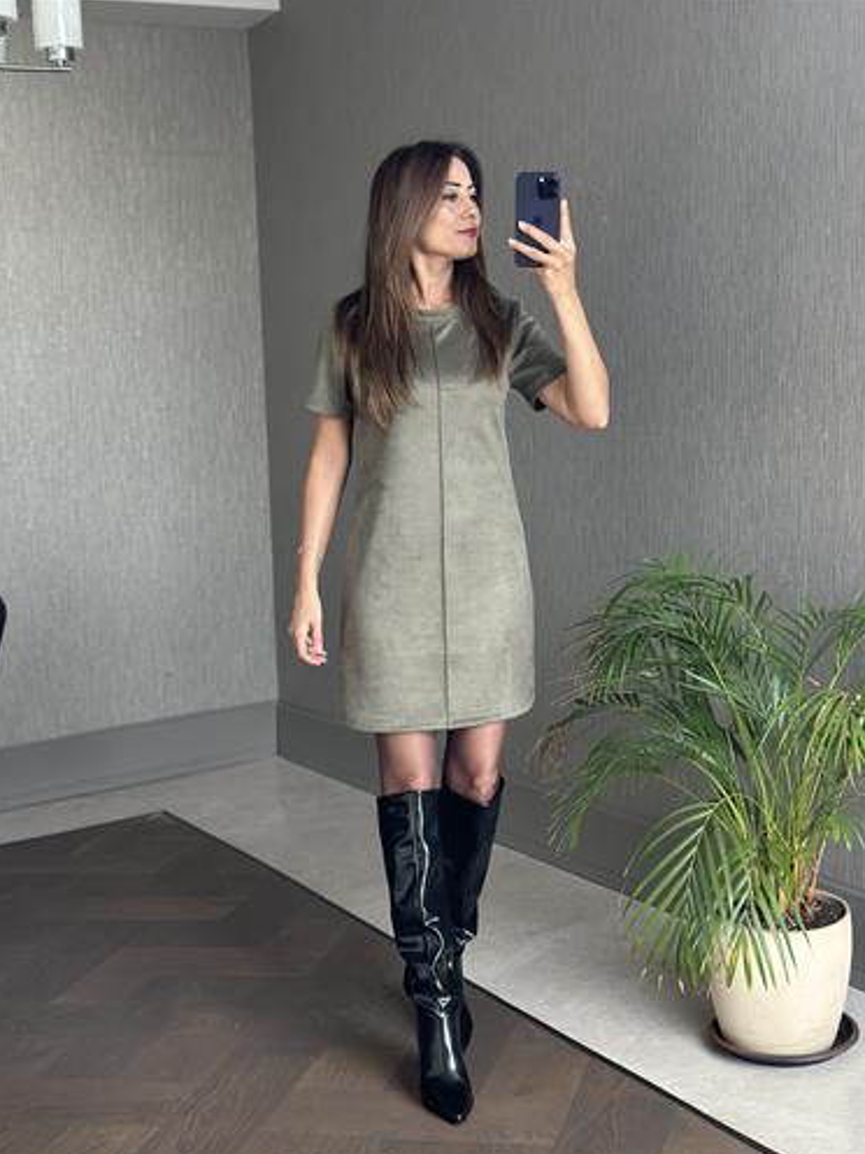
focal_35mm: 49
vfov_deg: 38.9
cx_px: 435
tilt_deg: -19.3
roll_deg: +2.9
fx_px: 1633
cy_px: 584
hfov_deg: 29.7
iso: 125
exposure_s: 1/71
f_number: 1.78
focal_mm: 6.86
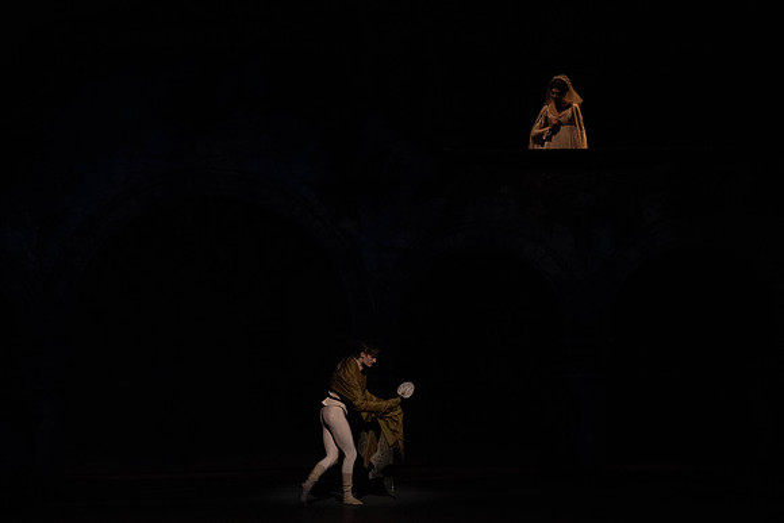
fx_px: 4030
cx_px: 392
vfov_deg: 7.4
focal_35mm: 185
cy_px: 262
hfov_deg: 11.1
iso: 8000
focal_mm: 185
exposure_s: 1/250
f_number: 5.6
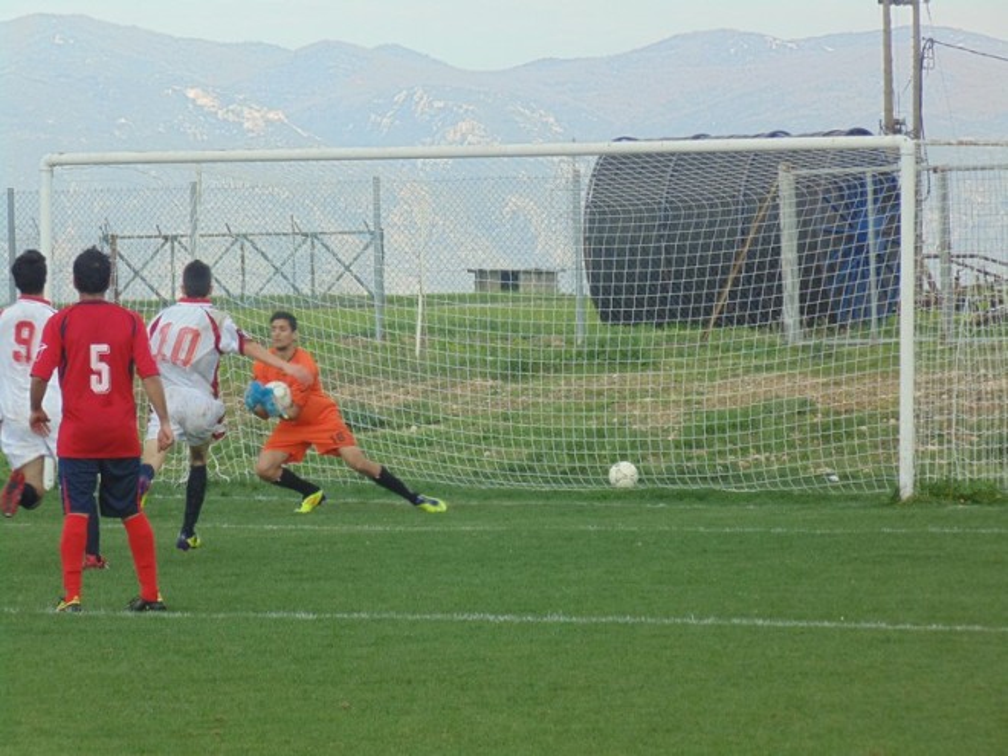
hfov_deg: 5.5
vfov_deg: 4.2
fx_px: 10425
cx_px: 504
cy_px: 378
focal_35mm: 358
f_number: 6
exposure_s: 1/160
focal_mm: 64.1
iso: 80
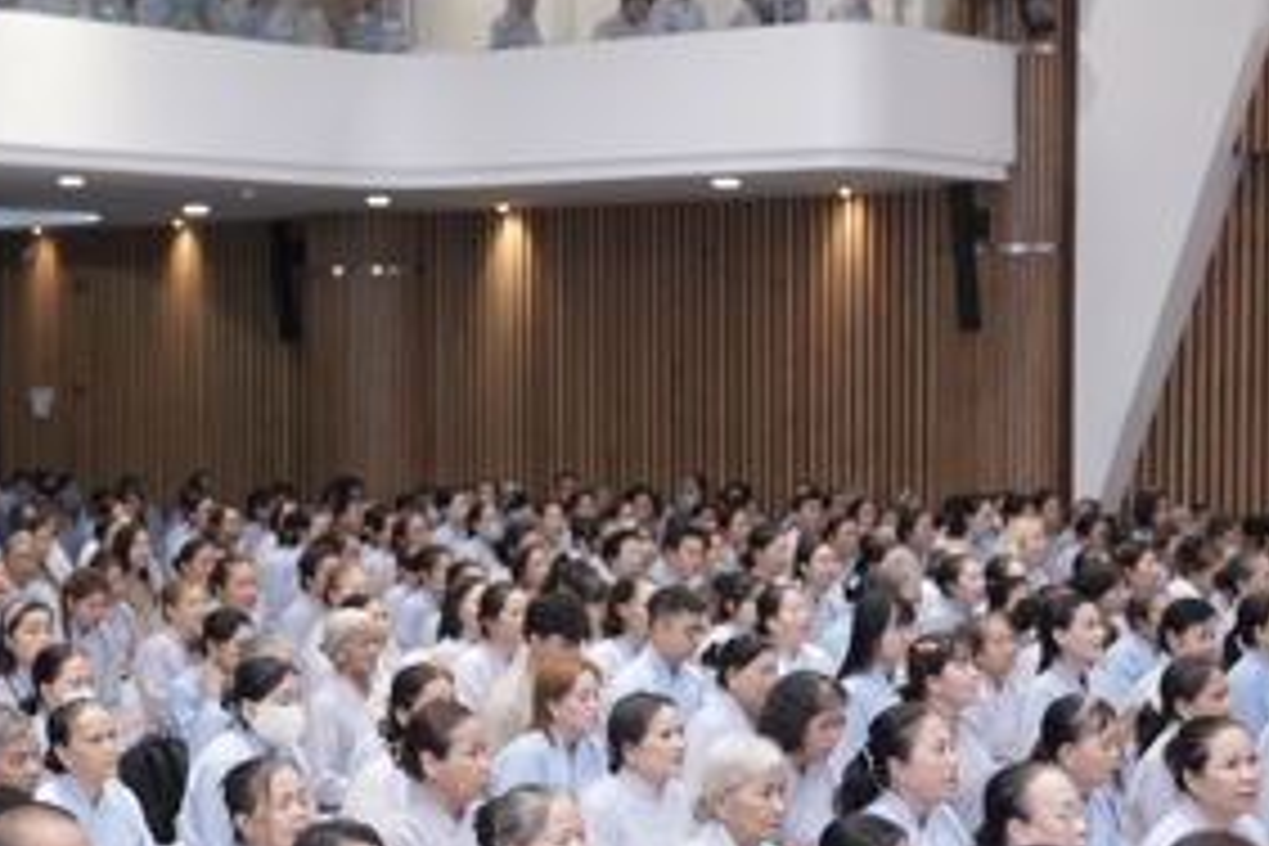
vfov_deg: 16.4
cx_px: 603
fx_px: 2926
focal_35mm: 83
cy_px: 641
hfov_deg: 24.5
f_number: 2
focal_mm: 36
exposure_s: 1/160
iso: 800
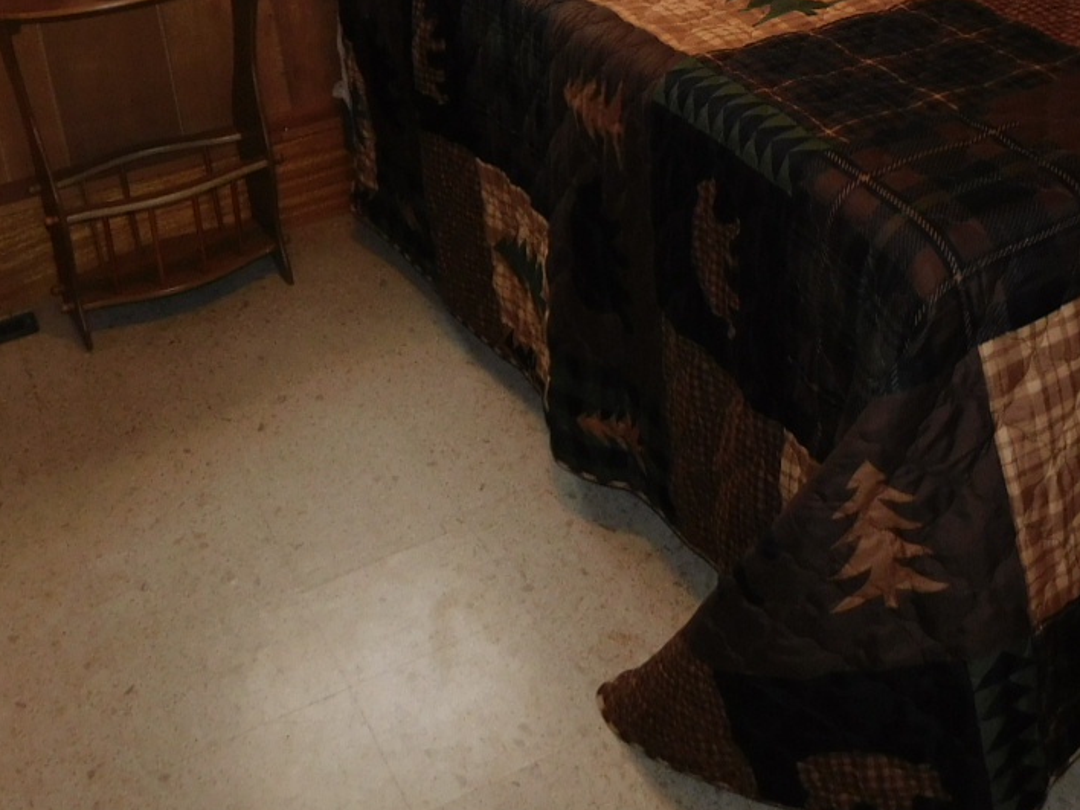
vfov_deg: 26.4
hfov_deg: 36.2
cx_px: 778
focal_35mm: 52
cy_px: -15
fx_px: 1622
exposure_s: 1/30
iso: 200
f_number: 3
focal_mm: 4
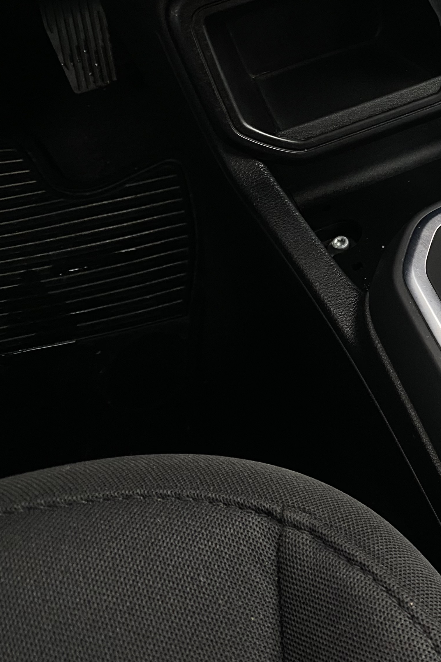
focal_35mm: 48
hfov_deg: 24.8
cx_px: 553
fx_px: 882
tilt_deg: -49.0
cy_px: 243
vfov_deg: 40.8
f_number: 1.8
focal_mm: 4.25
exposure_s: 1/50
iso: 125
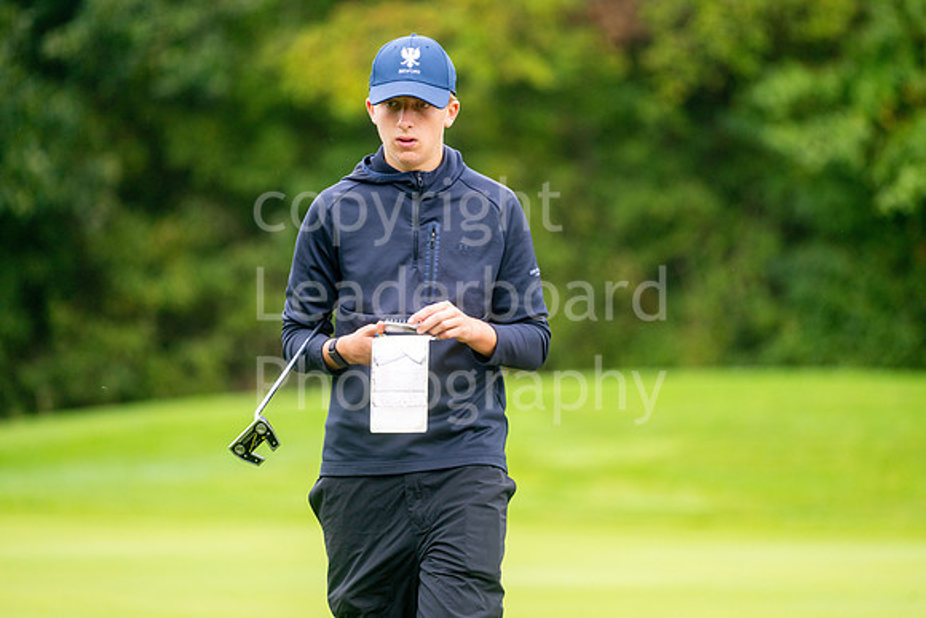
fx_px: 7718
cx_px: 463
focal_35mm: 300
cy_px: 309
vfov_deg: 4.6
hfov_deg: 6.9
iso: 400
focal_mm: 300
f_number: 4
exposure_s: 1/320
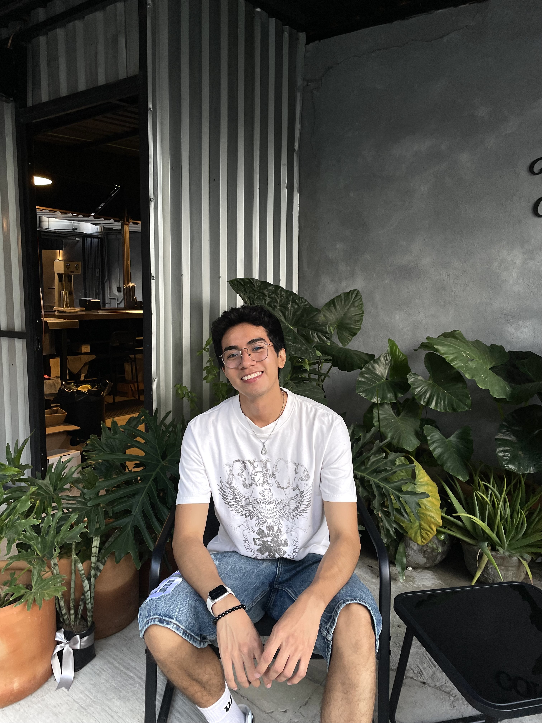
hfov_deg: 53.1
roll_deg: -0.1
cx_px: 271
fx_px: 543
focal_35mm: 26
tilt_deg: -7.2
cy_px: 362
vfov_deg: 67.3
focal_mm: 4.2
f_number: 1.6
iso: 80
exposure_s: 1/121
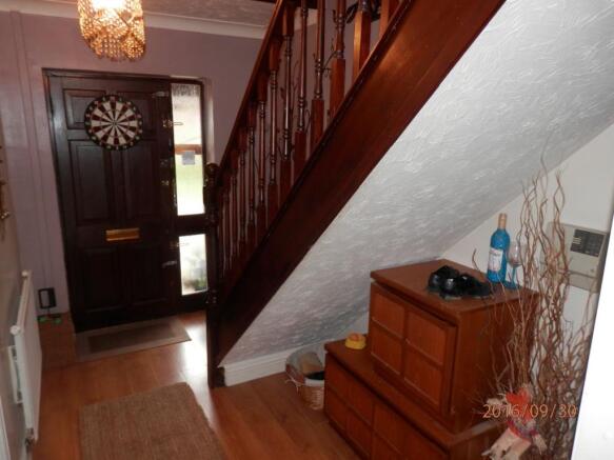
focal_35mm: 25
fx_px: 443
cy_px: 230
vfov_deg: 54.9
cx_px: 307
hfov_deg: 69.4
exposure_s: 1/30
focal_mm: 4.5
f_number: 3
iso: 100
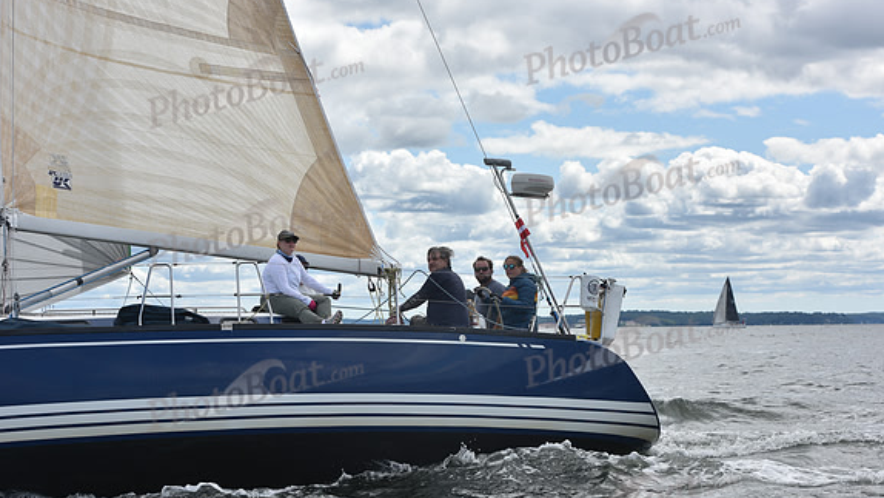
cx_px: 445
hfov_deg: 23.7
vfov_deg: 13.4
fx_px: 2110
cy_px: 289
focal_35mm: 90
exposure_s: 1/800
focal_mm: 85
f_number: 9
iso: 250
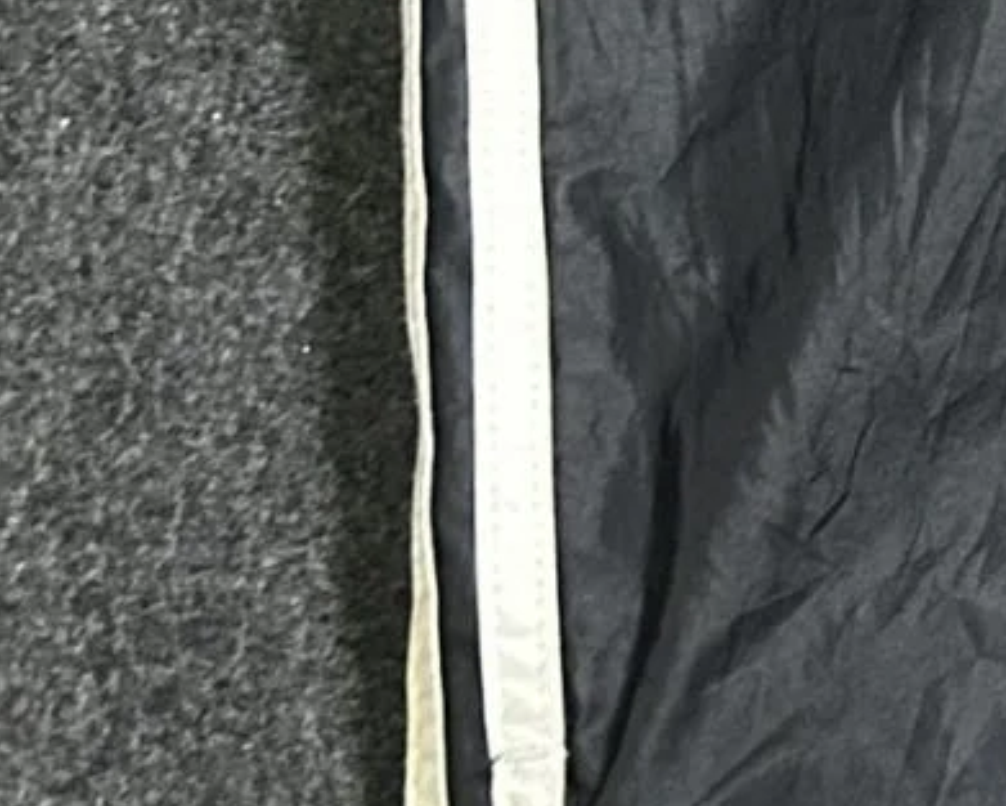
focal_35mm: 166
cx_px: 1966
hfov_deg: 10.7
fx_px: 4944
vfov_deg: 9.0
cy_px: -466
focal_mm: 5.7
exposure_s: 1/33
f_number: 1.5
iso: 500
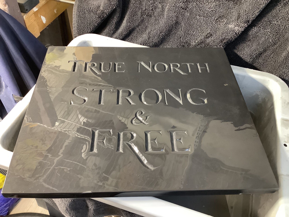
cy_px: 108
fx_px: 259
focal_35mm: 31
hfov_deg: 58.4
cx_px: 144
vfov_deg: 45.4
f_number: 2.4
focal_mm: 3.3
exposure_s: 1/60
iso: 320
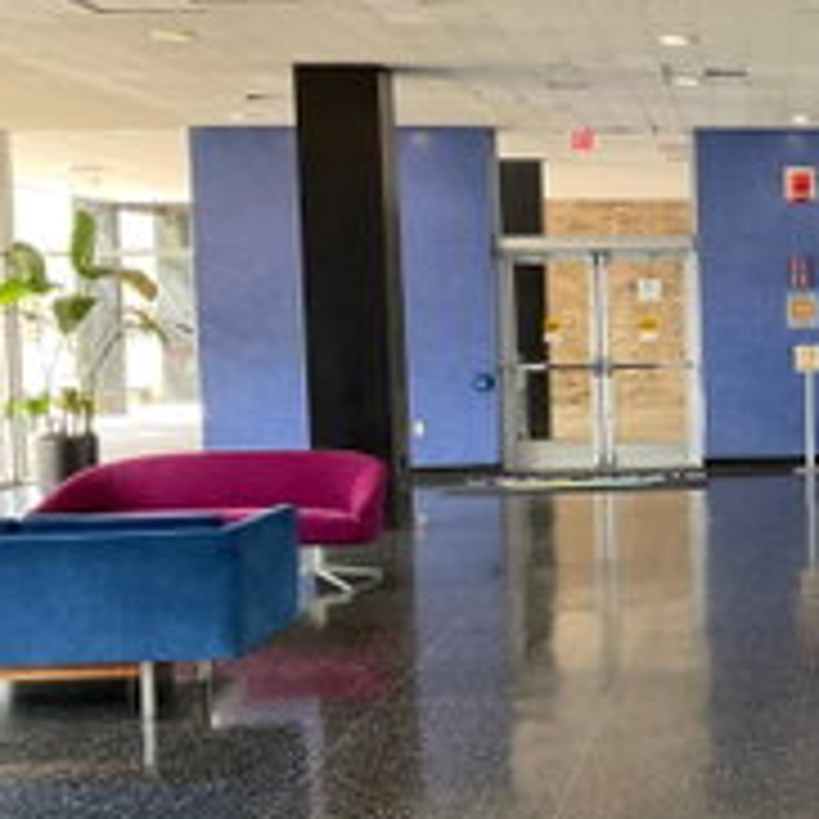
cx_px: 956
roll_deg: +0.7
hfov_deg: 25.9
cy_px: 414
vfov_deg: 28.6
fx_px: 1606
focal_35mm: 60
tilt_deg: -4.0
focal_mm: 3
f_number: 1.8
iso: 80
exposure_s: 1/60
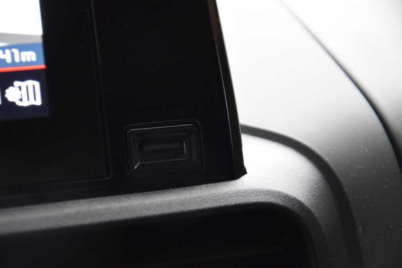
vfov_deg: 8.7
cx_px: 201
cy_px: 134
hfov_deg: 13.0
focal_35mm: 158
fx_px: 1759
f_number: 5.6
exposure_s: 1/60
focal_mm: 105
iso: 2800
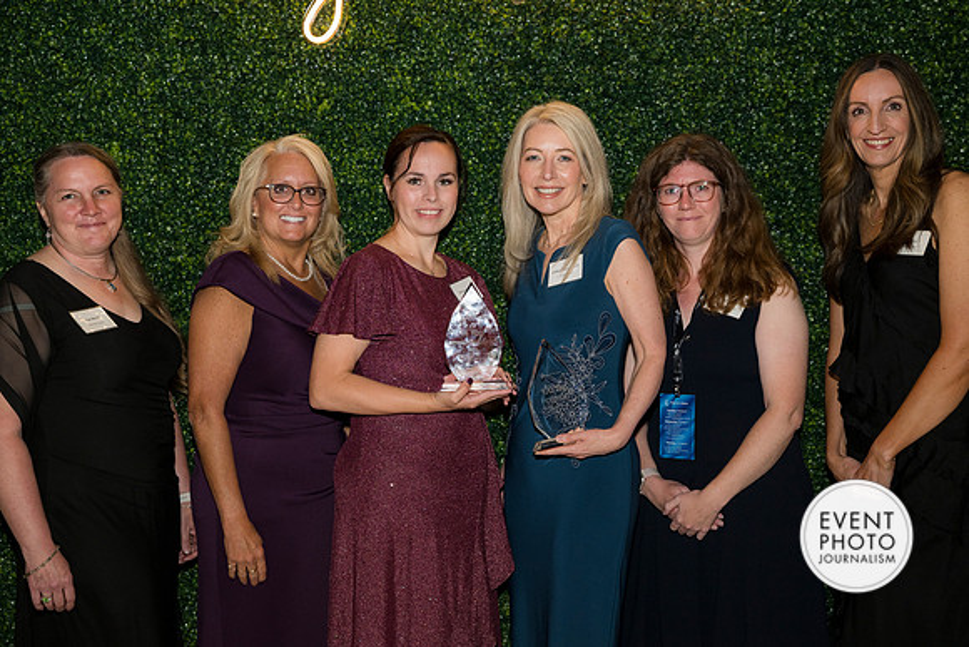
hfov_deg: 38.2
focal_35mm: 52
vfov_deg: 26.0
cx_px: 484
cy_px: 324
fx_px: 1400
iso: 800
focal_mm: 52
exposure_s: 1/160
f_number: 5
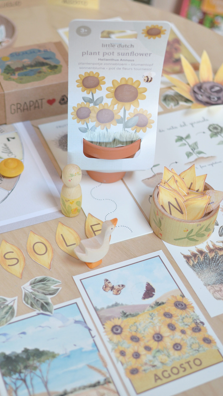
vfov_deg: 37.5
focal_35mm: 56
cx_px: 98
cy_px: 200
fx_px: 584
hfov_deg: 21.6
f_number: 1.8
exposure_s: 1/100
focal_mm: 35
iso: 500
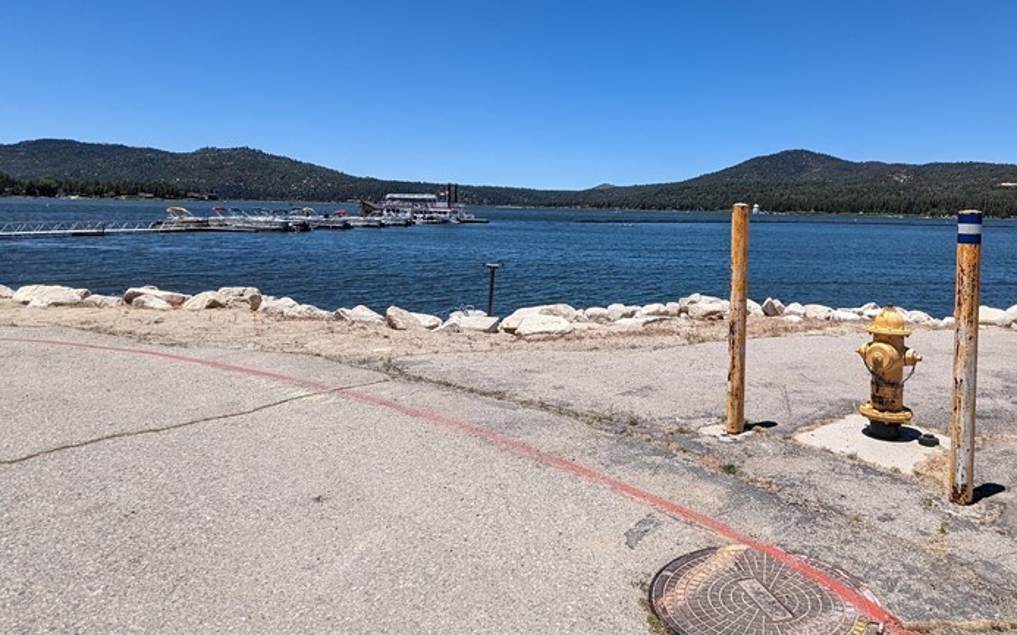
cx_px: 646
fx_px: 693
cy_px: 230
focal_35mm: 25
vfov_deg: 48.7
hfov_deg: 71.2
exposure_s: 1/1832
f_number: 2.2
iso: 49
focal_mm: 2.35
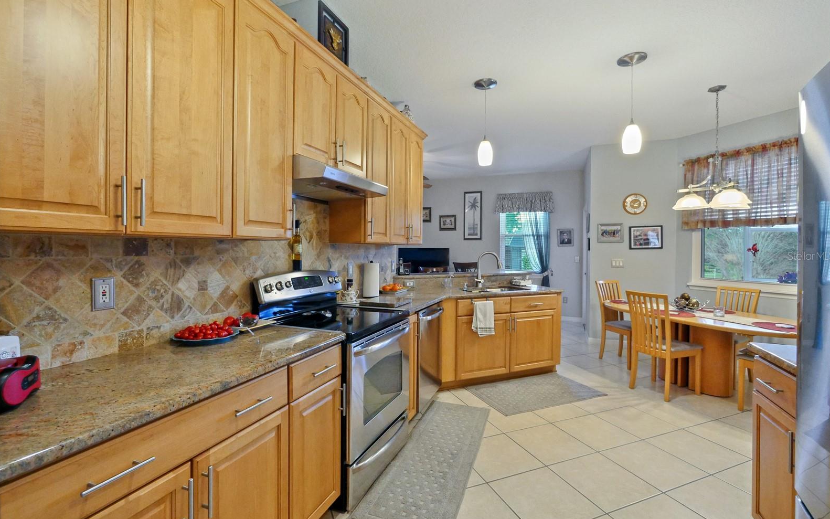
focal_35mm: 15
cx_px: 417
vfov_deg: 74.8
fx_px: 339
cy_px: 256
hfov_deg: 101.5
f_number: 4
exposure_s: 1/60
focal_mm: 7
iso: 2000
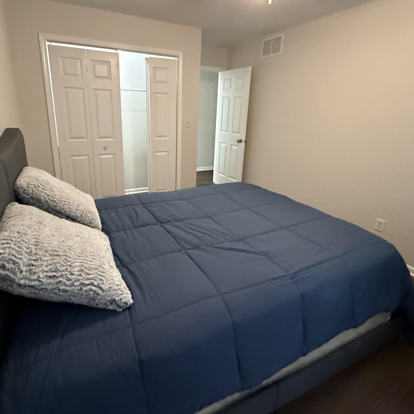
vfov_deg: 77.3
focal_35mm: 19
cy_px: 181
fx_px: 257
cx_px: 188
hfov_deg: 77.5
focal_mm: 2.22
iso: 800
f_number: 2.2
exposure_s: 1/60
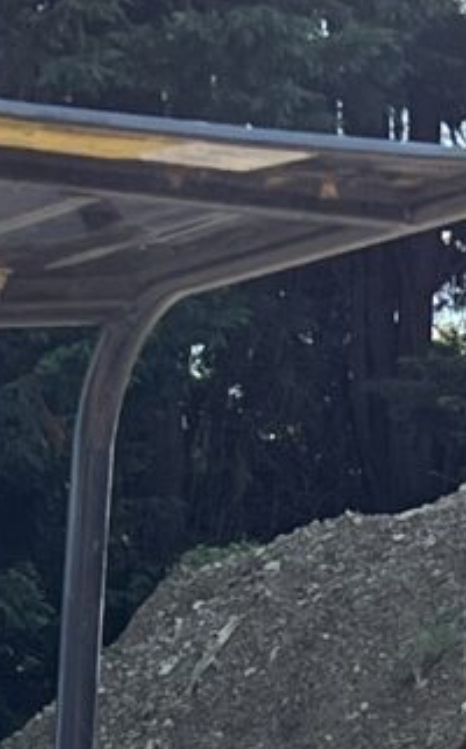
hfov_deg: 5.9
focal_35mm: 220
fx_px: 4480
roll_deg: +0.5
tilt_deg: -9.1
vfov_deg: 8.8
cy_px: 1689
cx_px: 753
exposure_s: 1/1779
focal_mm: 5.7
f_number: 1.5
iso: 50
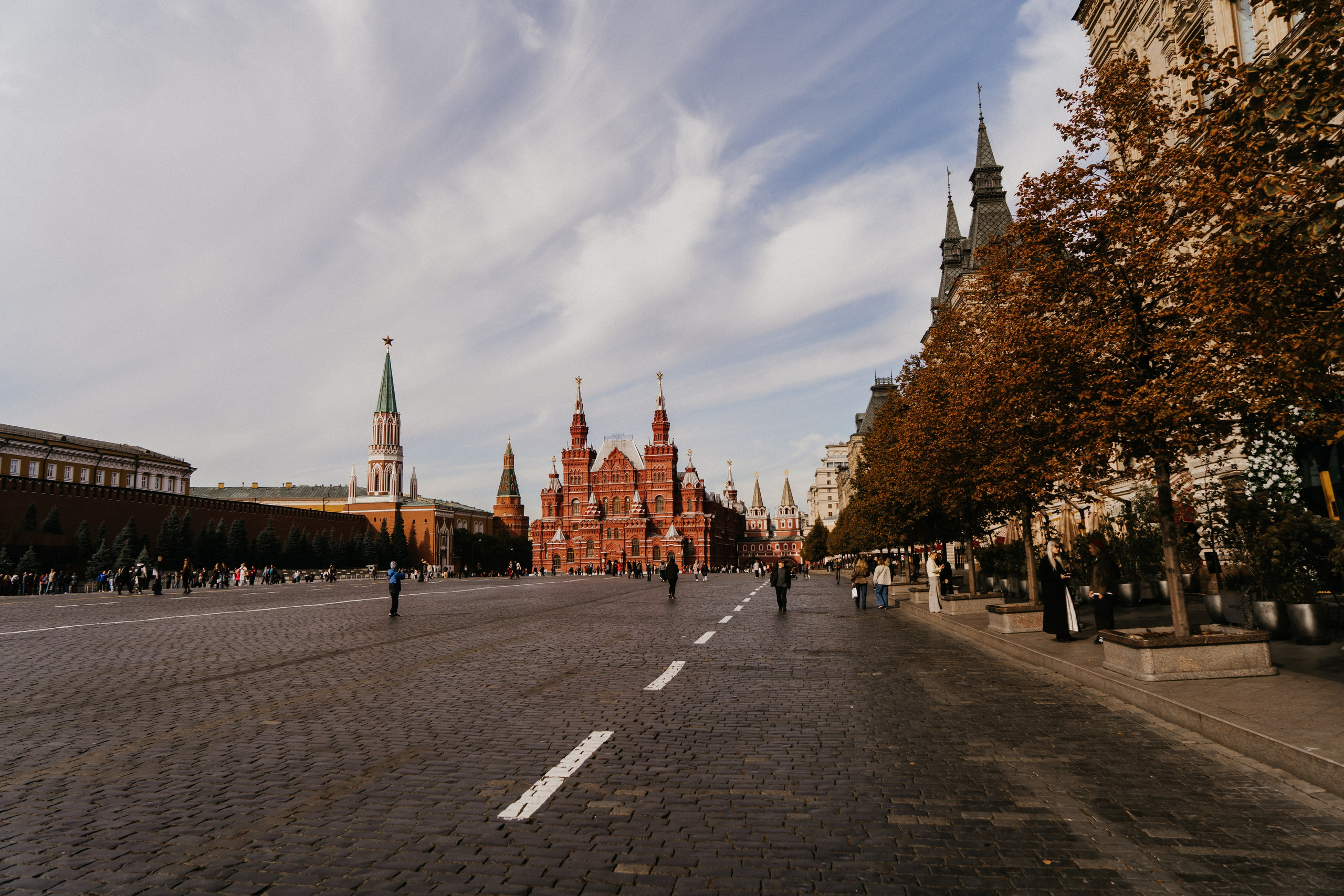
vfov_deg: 53.1
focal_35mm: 24
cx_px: 672
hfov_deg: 73.7
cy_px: 448
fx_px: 896
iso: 100
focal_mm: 24
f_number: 4
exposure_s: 1/500
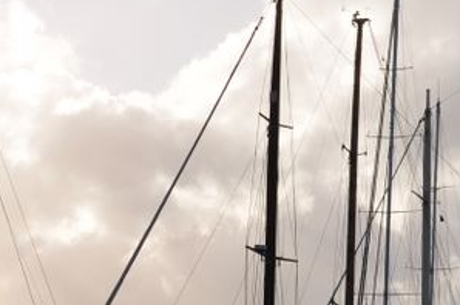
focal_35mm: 165
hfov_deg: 12.5
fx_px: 2106
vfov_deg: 8.3
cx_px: 228
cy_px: 311
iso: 200
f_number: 11
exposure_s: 1/500
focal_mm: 32
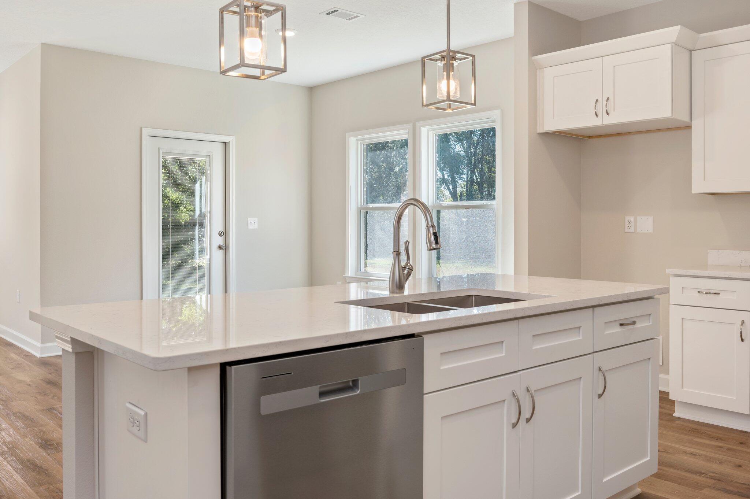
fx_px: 624
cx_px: 375
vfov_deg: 43.5
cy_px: 250
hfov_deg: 62.0
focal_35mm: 30
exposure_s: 1/30
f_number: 9
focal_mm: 30
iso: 200
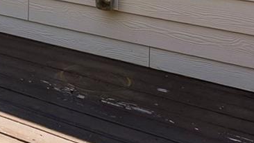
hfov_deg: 23.0
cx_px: -76
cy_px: -153
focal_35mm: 82
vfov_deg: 12.7
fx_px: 552
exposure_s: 1/160
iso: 500
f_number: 9
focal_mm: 14
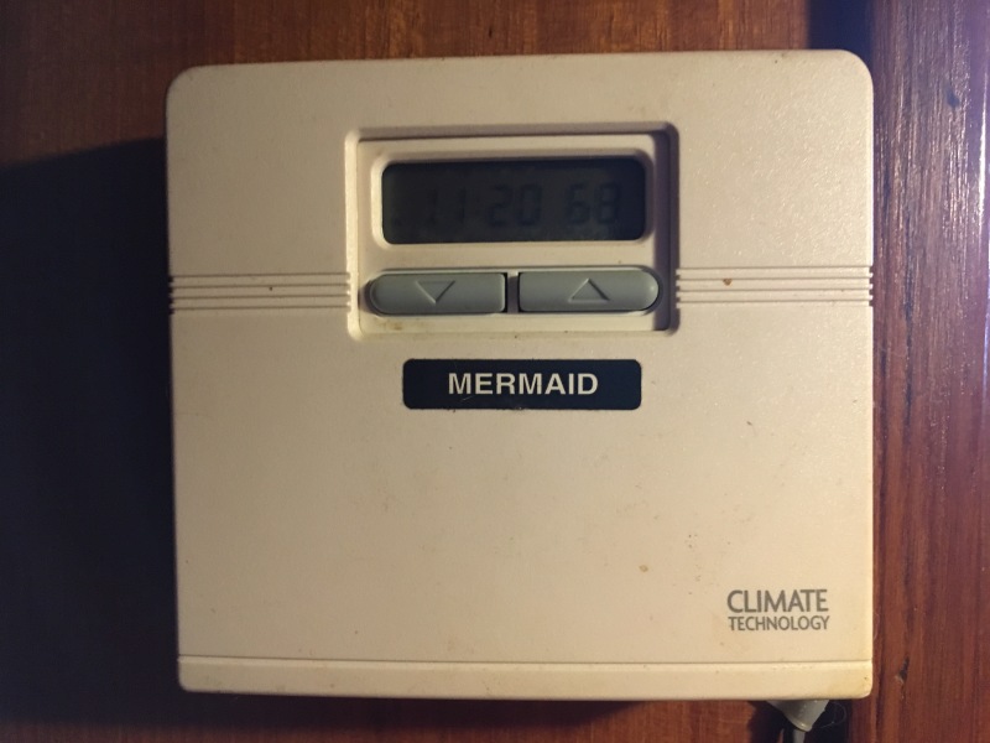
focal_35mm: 29
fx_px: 829
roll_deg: -1.6
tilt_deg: -0.8
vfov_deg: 48.2
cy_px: 372
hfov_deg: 61.7
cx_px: 495
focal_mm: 4.15
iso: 200
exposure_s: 1/15
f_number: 2.2
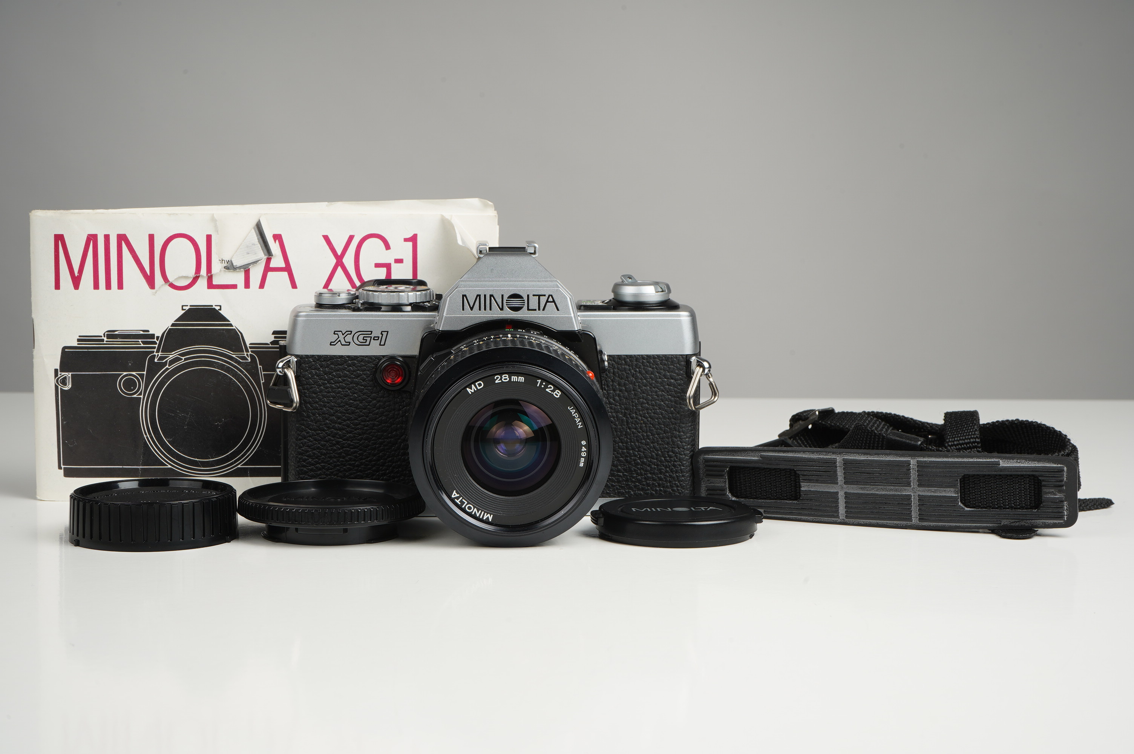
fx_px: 1825
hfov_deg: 34.5
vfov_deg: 23.3
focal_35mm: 58
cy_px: 377
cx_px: 567
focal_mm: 58
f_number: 18
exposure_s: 1/160
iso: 160
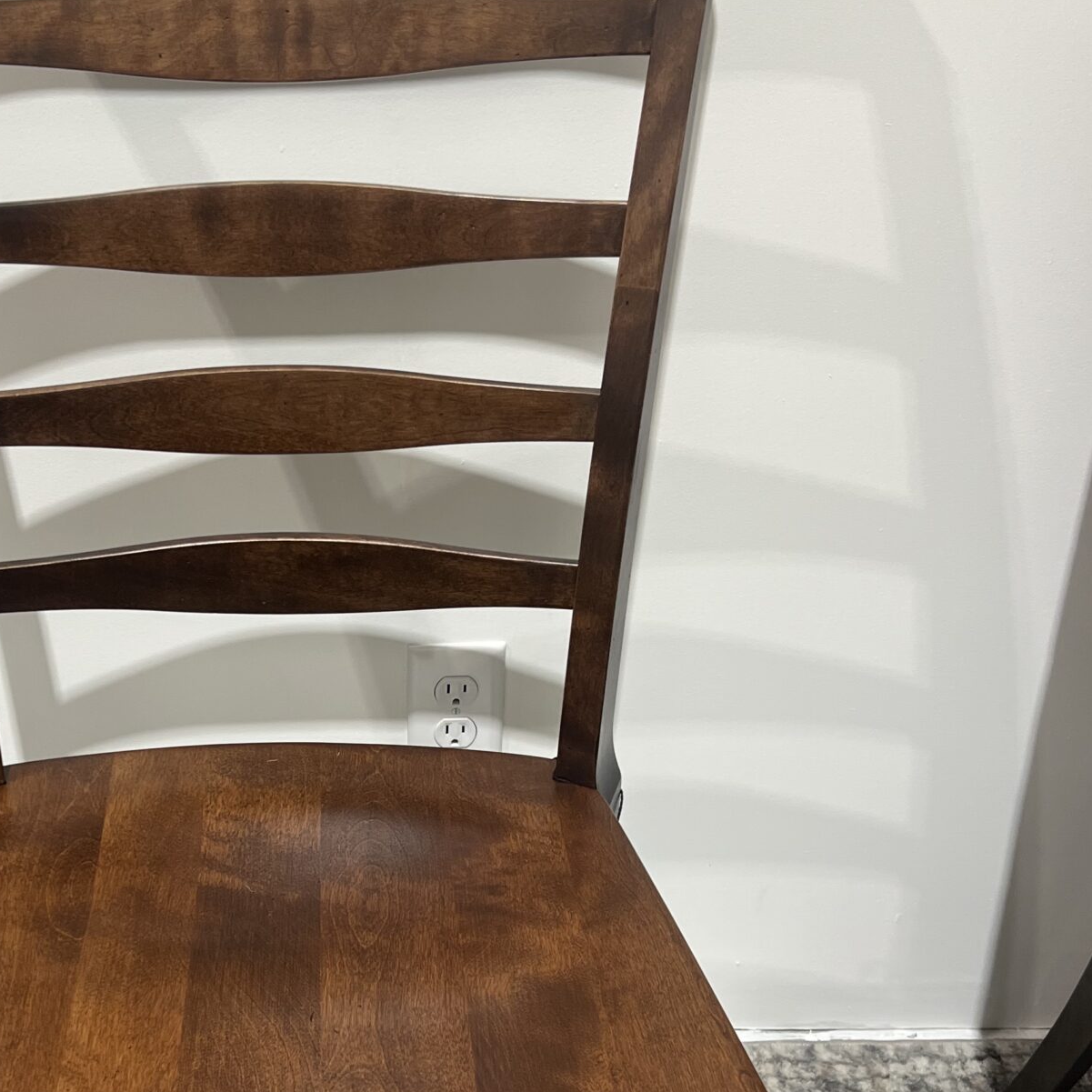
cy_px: 736
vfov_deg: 34.3
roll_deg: +1.9
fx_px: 1749
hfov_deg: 34.1
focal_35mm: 49
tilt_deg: -36.0
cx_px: 294
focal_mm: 5.7
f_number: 1.5
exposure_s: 1/120
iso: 125
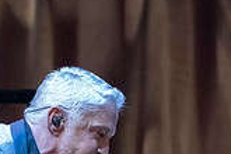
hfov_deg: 1.0
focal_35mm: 1989
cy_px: 342
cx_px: 203
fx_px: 12762
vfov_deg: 0.7
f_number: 9
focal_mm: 367
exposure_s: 1/320
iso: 5000
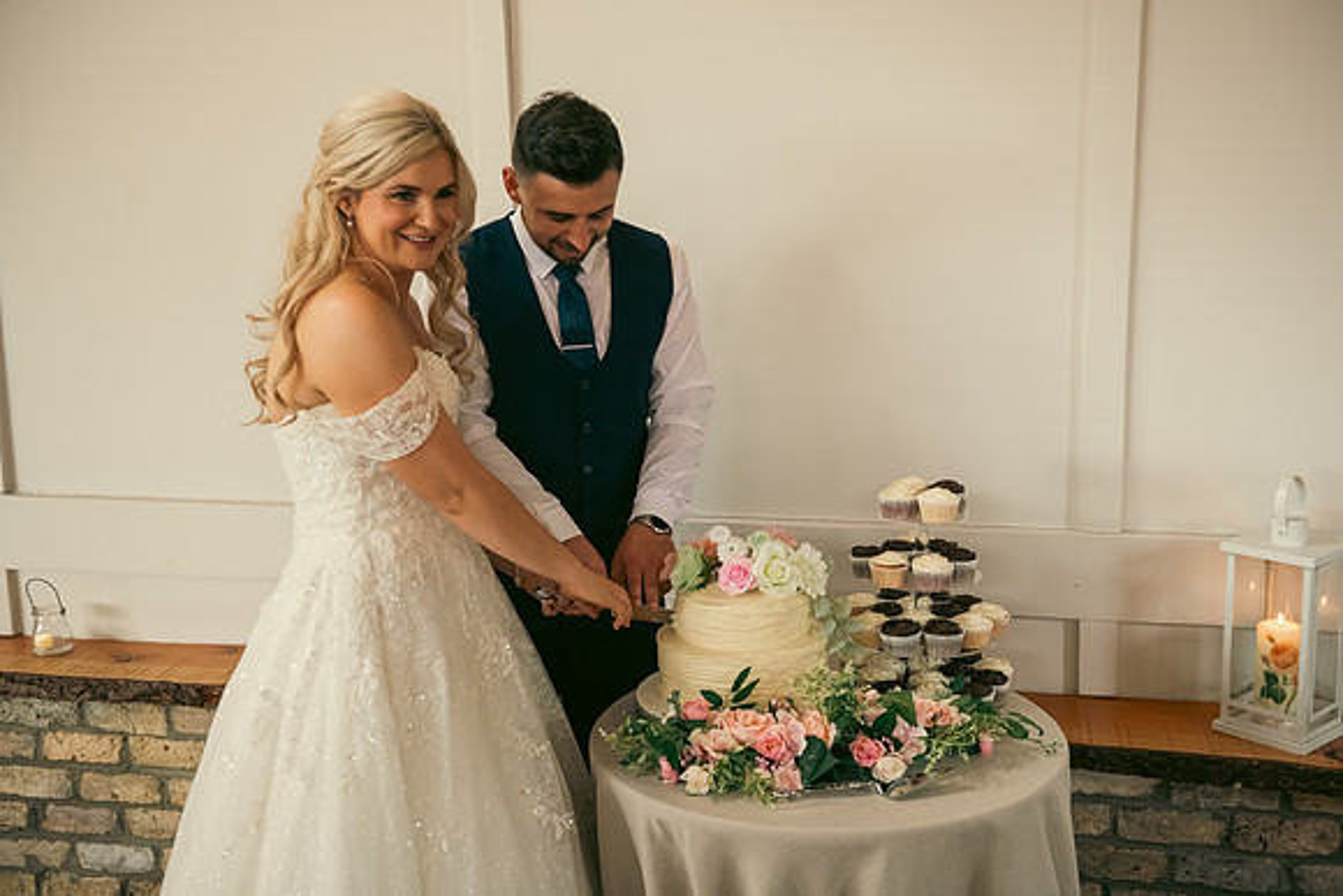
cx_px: 672
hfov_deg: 48.4
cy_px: 448
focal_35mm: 40
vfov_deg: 33.4
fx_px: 1493
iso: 1000
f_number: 3.5
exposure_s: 1/160
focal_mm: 40
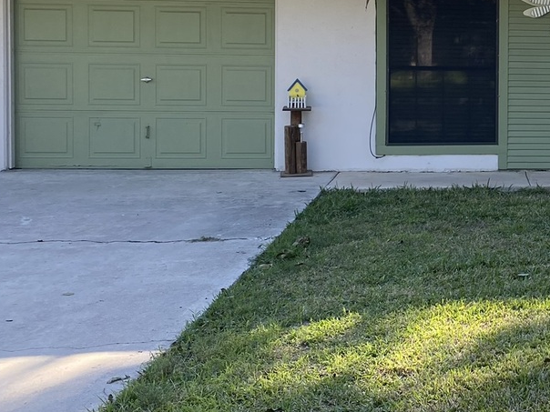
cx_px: 627
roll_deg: -1.2
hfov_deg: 28.0
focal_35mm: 62
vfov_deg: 23.4
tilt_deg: -3.5
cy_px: 92
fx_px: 985
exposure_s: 1/414
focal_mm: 4.25
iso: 32
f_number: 1.8
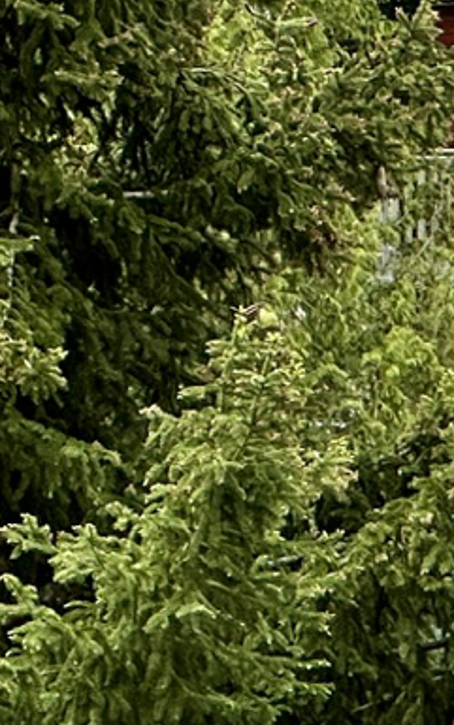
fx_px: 8384
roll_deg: +0.3
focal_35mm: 424
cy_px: 459
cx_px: 1731
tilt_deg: +2.0
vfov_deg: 5.0
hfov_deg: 3.0
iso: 32
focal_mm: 9
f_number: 2.8
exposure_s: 1/357
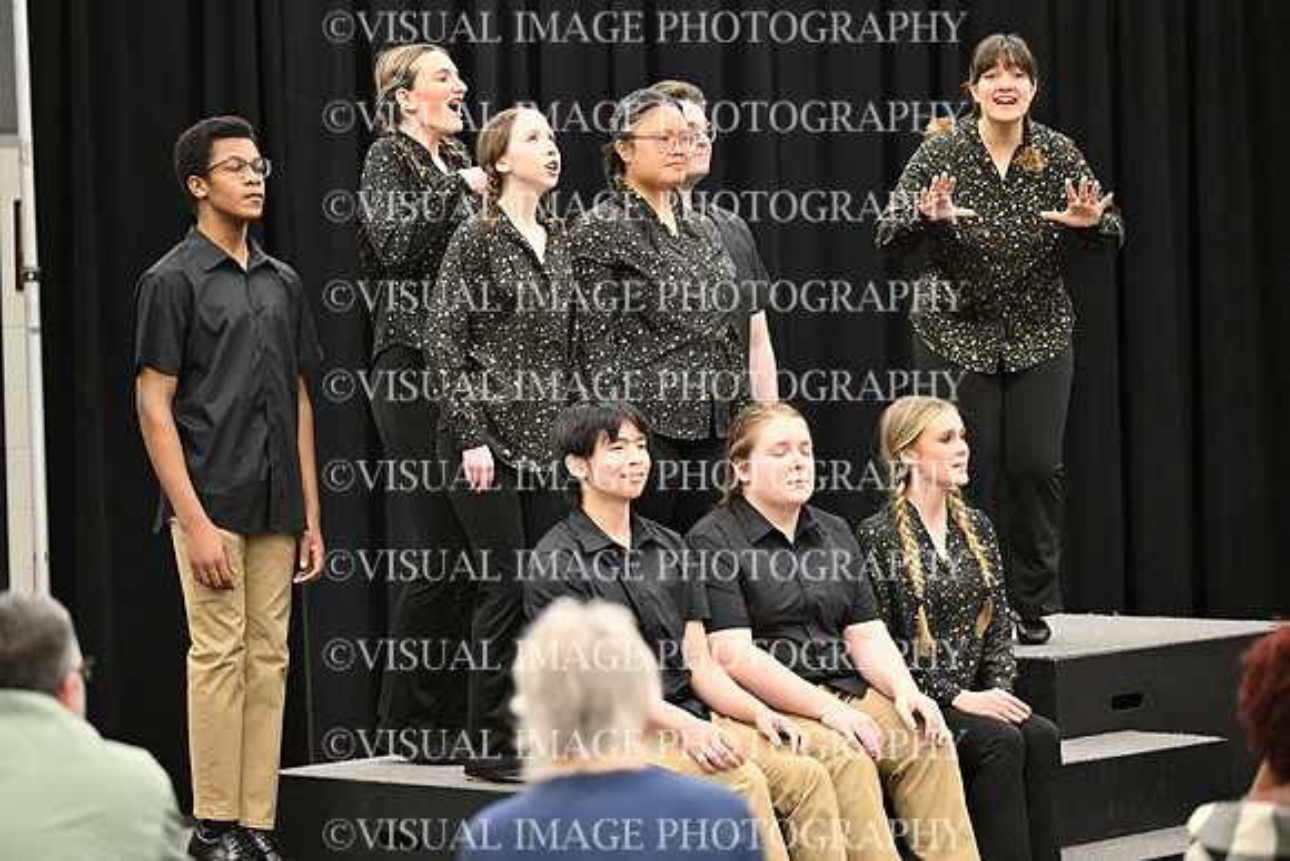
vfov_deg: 9.8
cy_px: 430
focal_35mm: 140
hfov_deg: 14.7
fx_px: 5018
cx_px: 645
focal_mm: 140
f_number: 2.8
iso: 6400
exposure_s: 1/500
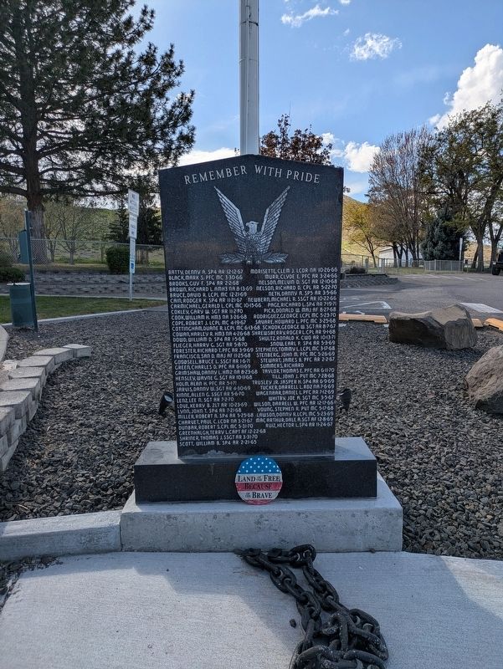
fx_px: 484
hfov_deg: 54.9
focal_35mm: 25
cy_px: 334
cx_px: 252
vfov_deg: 69.4
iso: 46
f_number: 1.89
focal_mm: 5.43
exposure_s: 1/2632
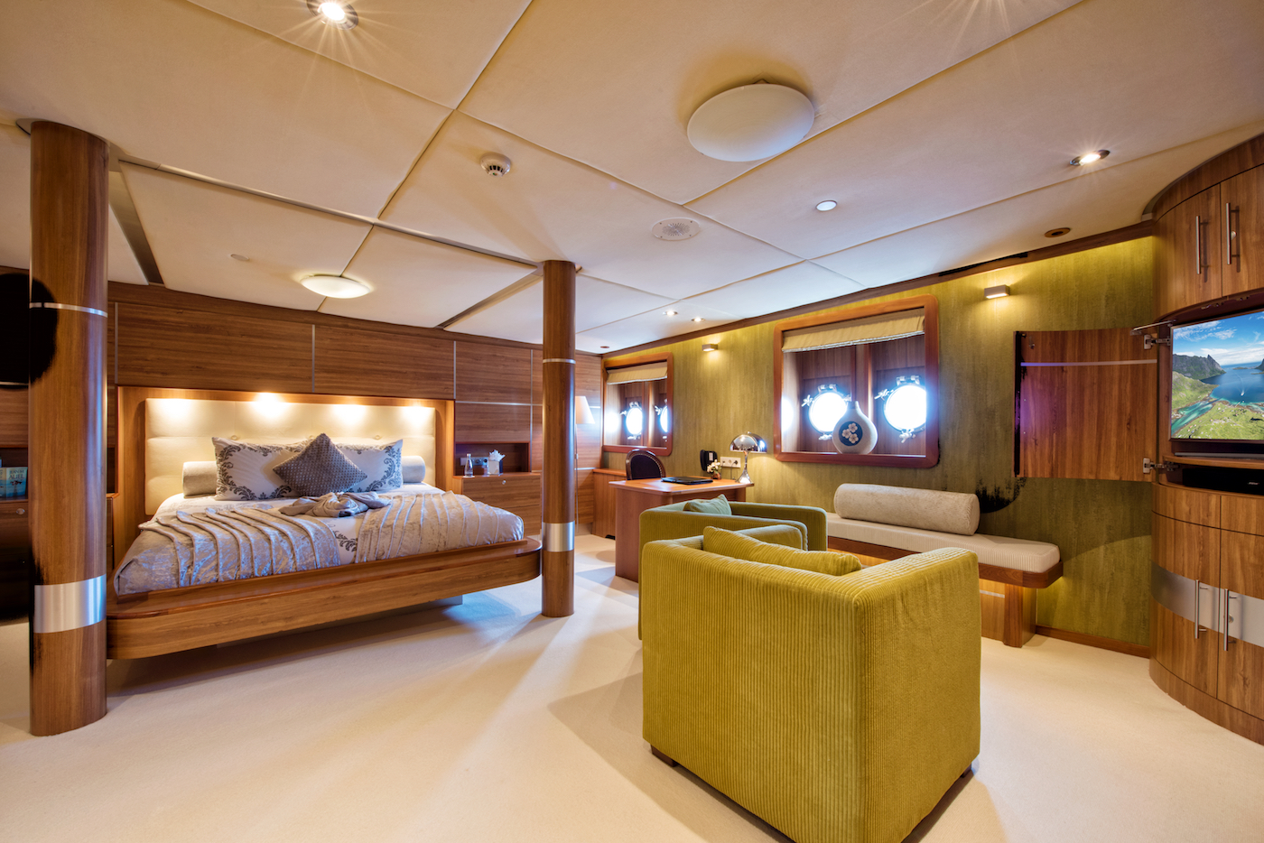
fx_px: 492
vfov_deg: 81.2
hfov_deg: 104.2
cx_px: 632
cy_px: 422
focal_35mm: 14
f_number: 18
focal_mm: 14
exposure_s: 2.5
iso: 200
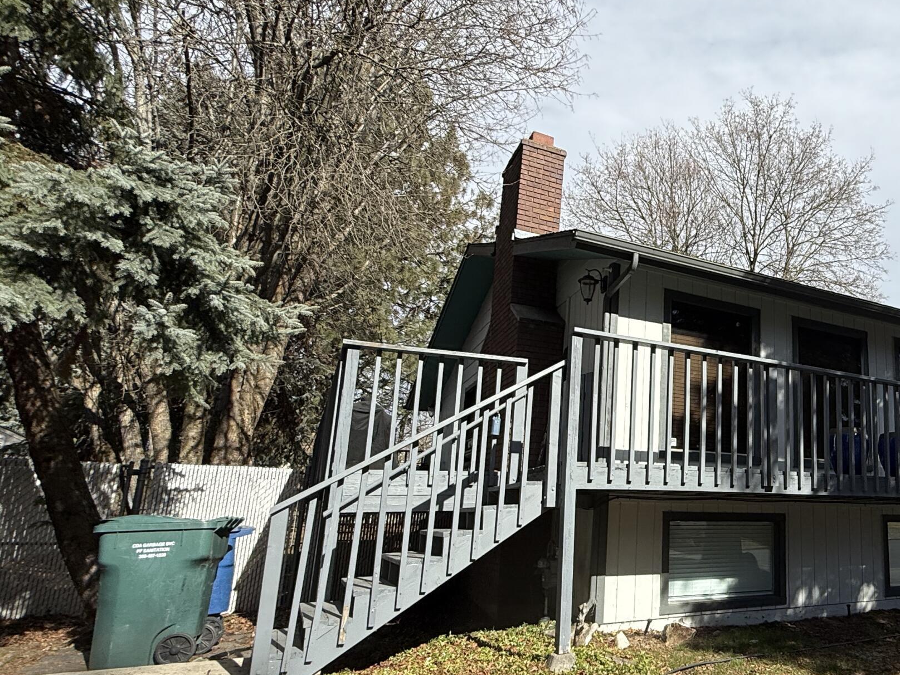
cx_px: 746
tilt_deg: +13.9
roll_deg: +1.3
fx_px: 676
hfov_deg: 60.6
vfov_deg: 53.0
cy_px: 370
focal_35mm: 26
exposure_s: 1/2320
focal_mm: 2.22
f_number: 2.2
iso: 50
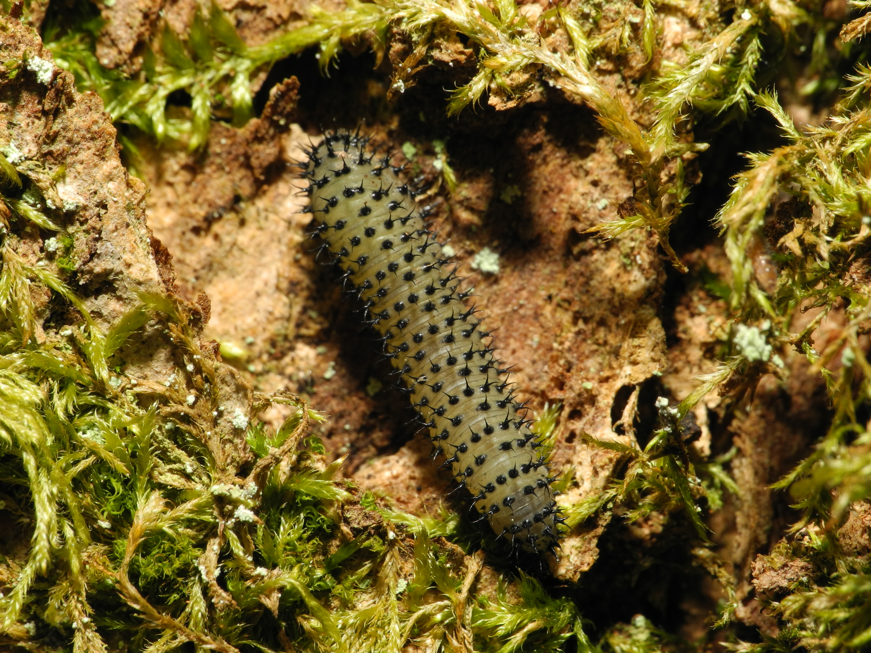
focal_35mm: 153
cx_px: 436
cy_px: 326
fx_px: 3850
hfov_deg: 12.9
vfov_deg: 9.7
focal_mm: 32.6
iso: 100
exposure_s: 1/320
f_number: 8
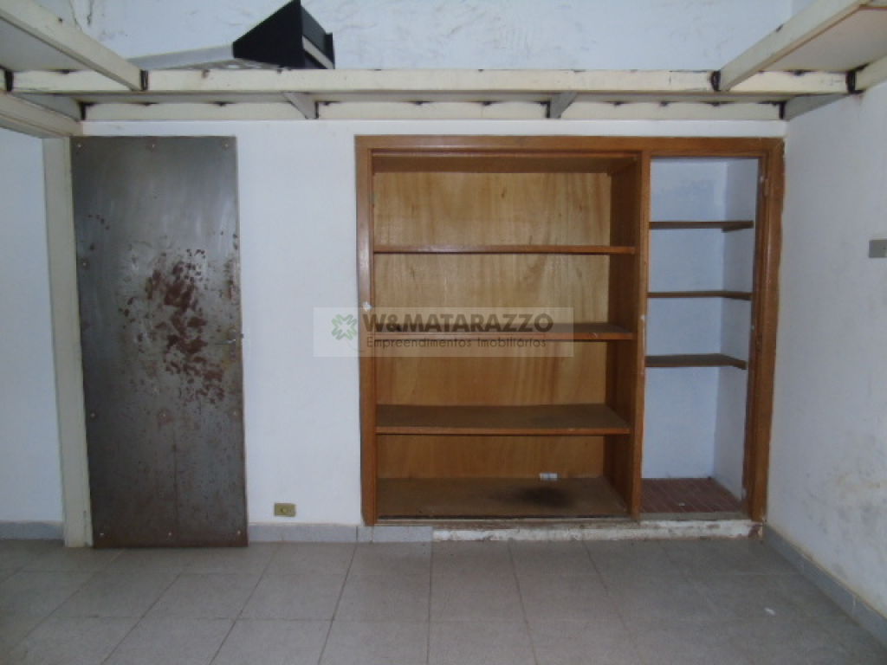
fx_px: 641
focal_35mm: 25
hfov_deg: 69.4
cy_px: 332
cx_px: 444
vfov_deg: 54.9
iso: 200
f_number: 3.4
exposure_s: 1/8
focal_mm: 4.4
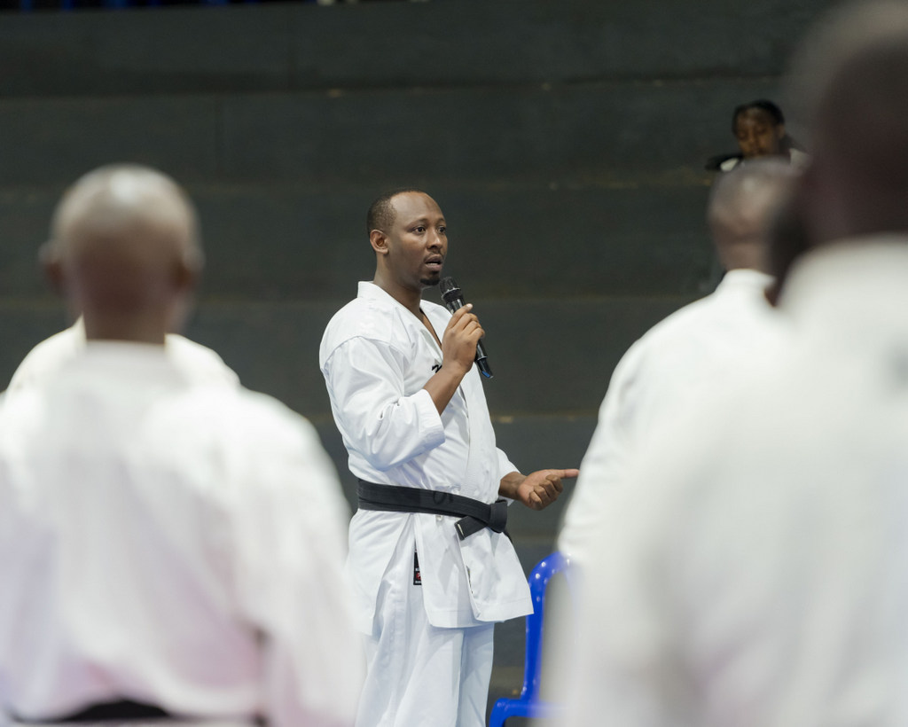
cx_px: 390
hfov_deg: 8.1
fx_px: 6384
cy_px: 312
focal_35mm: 237
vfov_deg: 6.5
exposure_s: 1/100
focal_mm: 185
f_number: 2.8
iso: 1600
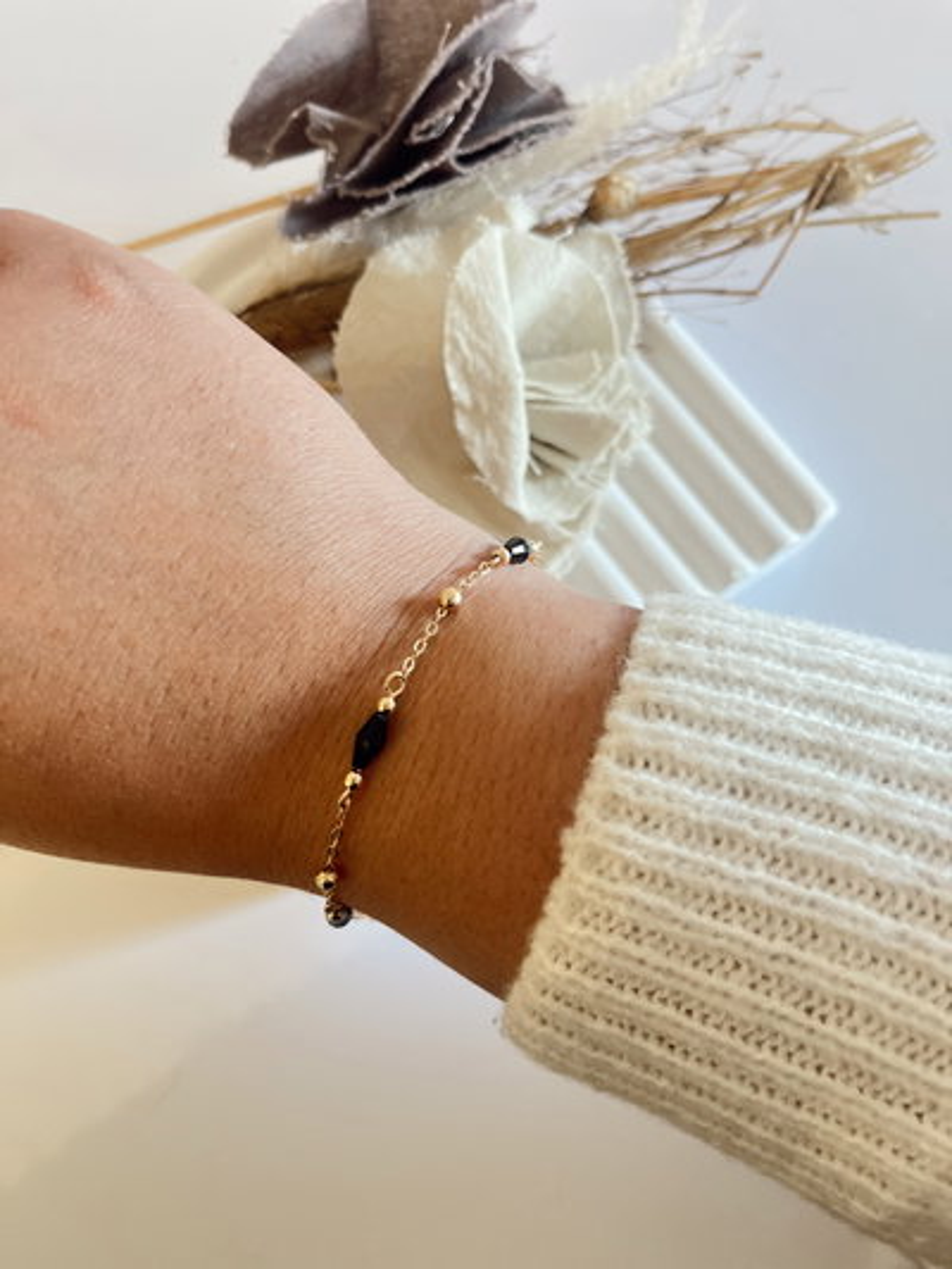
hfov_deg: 53.1
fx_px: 953
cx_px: 476
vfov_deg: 67.3
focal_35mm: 26
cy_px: 634
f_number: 1.6
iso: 500
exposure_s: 1/60
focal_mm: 5.1
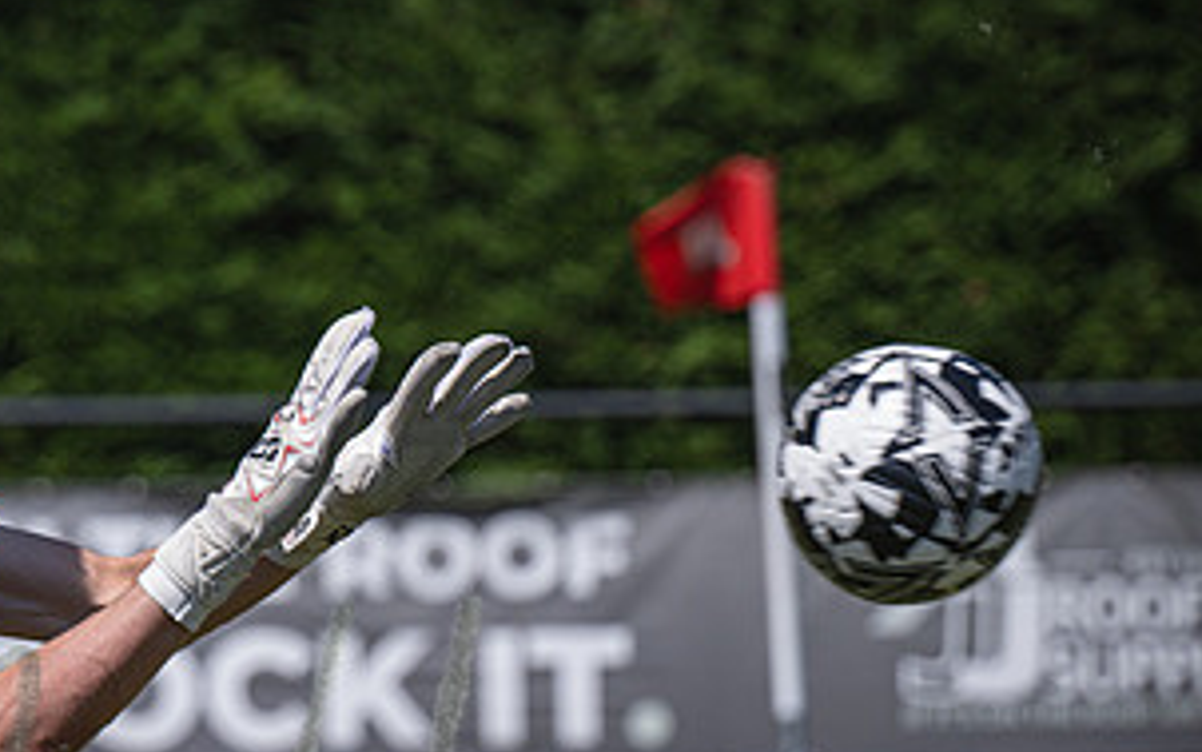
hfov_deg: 6.3
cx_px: 65
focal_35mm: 335
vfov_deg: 3.9
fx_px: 10978
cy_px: 410
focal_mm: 115
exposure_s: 1/2000
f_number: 2.8
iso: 100
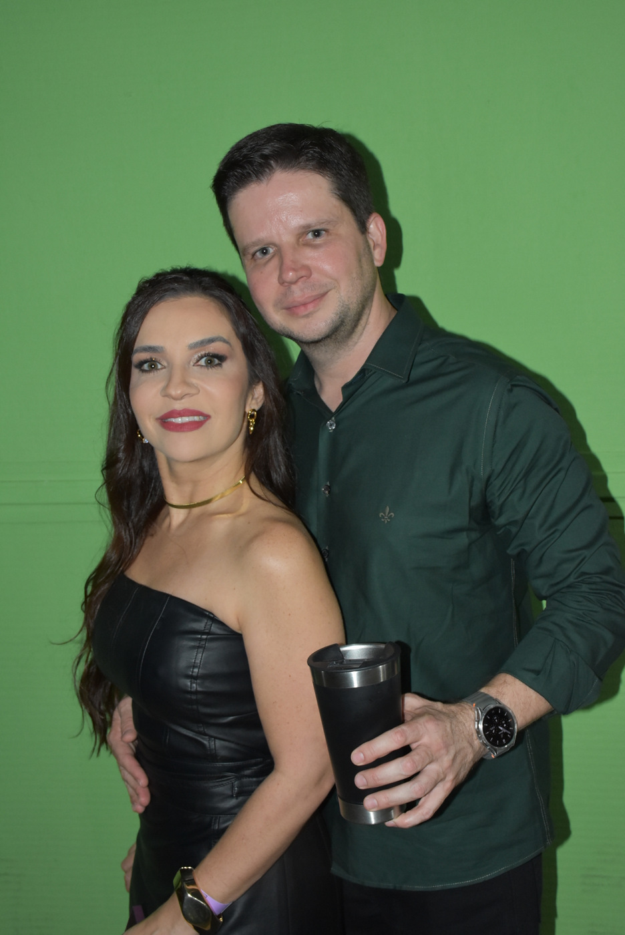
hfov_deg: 33.1
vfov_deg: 47.9
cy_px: 468
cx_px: 312
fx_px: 1053
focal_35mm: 40
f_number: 5.6
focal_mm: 27
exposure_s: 1/60
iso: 1600
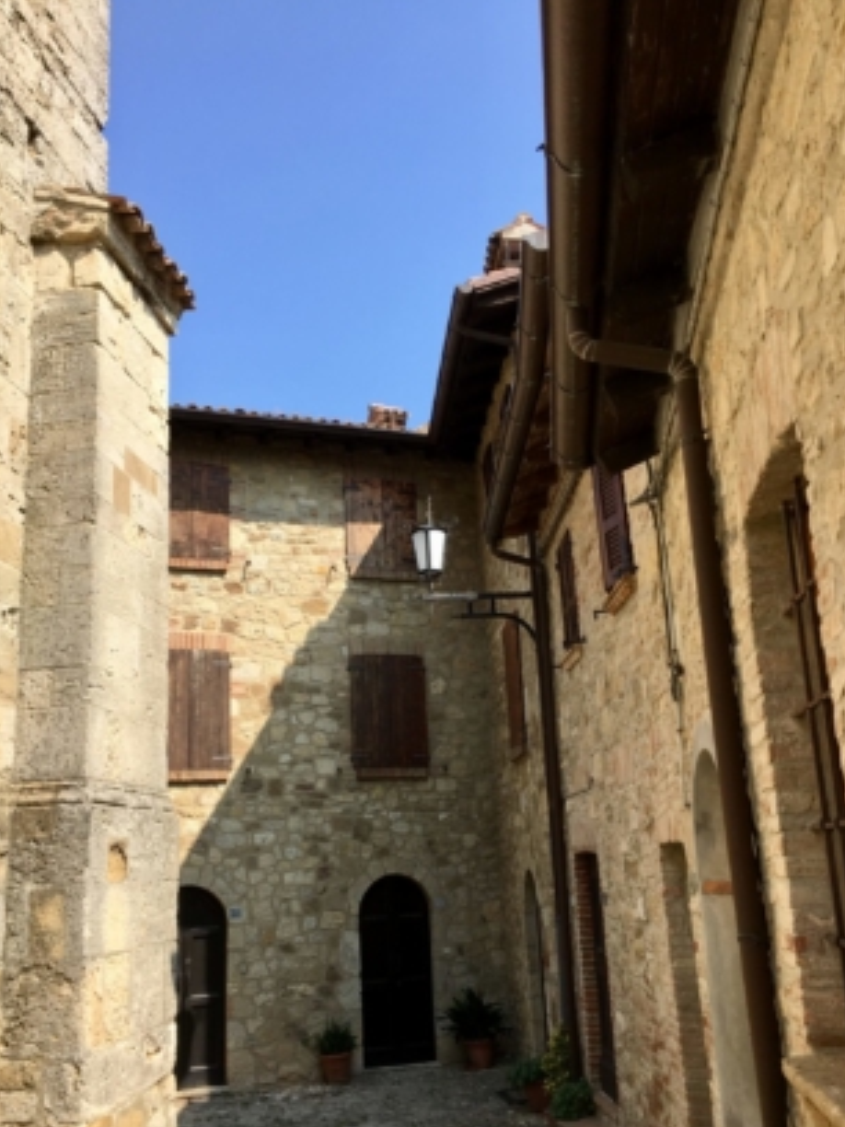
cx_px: 398
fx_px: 1042
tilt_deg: +13.5
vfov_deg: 56.7
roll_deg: +1.7
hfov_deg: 44.1
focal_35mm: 32
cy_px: 619
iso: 25
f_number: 2.2
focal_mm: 4.15
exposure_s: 1/874
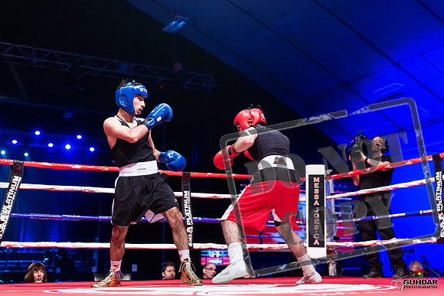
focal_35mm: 46
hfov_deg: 43.1
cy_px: 148
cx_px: 230
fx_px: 563
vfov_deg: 29.5
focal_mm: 43
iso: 4000
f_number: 2.8
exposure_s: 1/1000
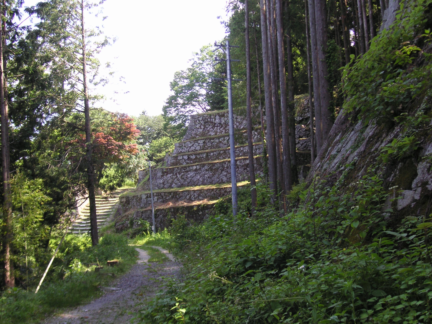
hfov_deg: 40.4
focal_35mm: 47
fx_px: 587
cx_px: 216
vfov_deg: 30.9
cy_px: 162
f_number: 3.3
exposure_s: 1/90
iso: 50
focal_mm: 7.8
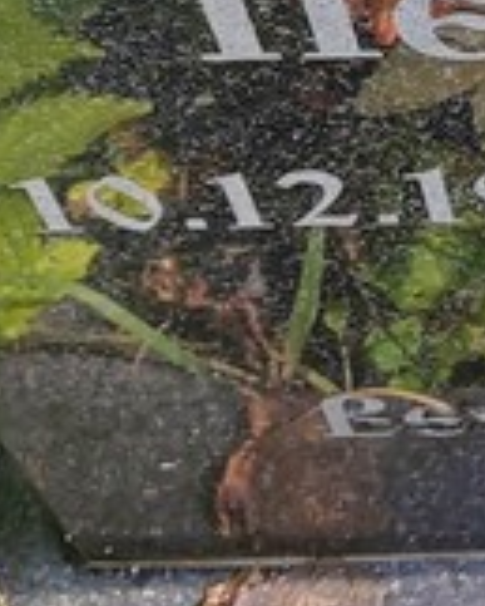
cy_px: 64
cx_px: 891
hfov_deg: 11.0
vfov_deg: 14.5
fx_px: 2348
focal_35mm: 131
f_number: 1.9
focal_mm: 5.52
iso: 100
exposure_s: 1/320
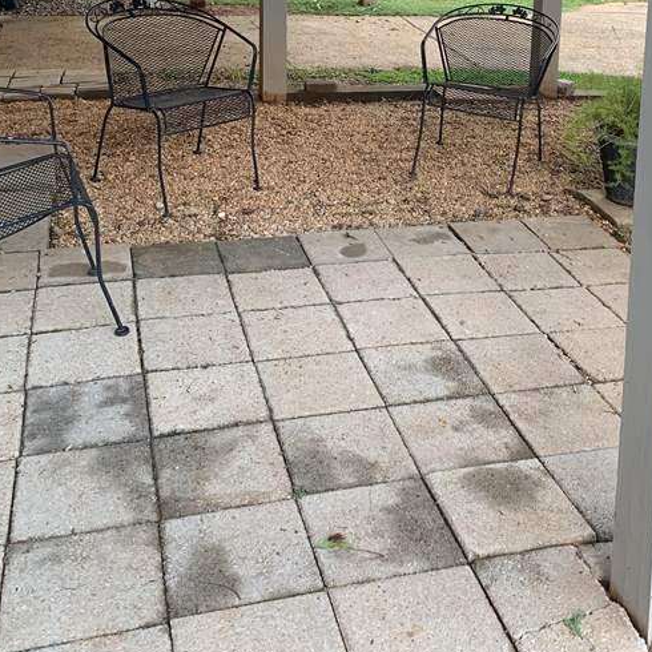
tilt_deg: -10.8
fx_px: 959
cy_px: 64
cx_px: 401
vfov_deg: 35.3
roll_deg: -2.0
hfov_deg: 37.4
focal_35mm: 45
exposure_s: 1/60
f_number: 1.8
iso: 100
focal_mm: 4.25
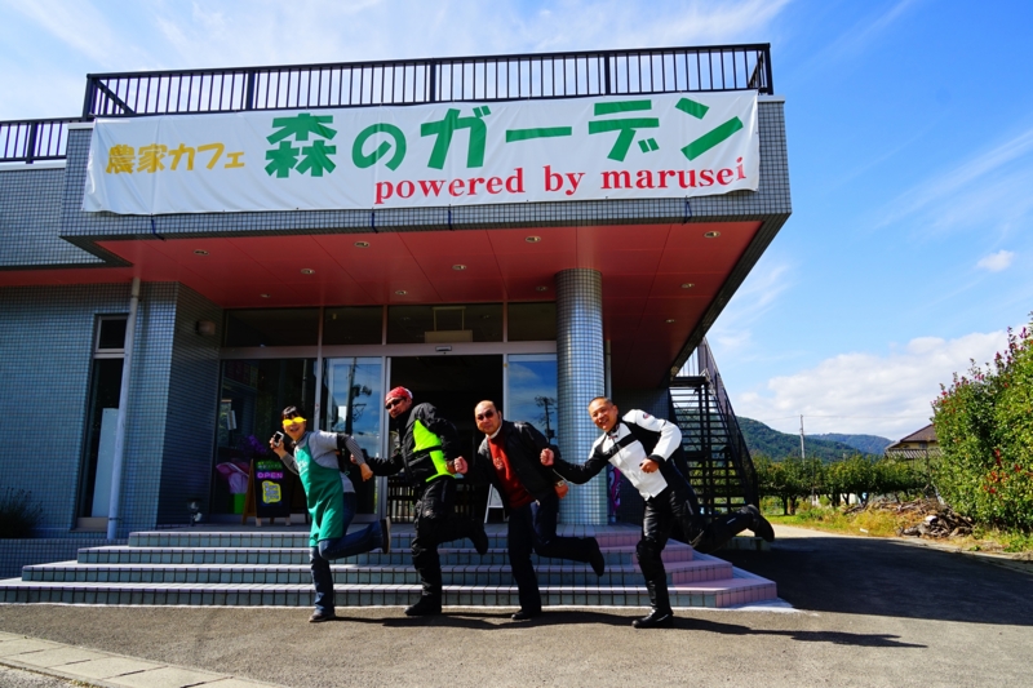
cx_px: 516
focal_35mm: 27
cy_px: 344
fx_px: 775
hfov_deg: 67.4
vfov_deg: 47.9
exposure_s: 1/125
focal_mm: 18
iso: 100
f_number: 11
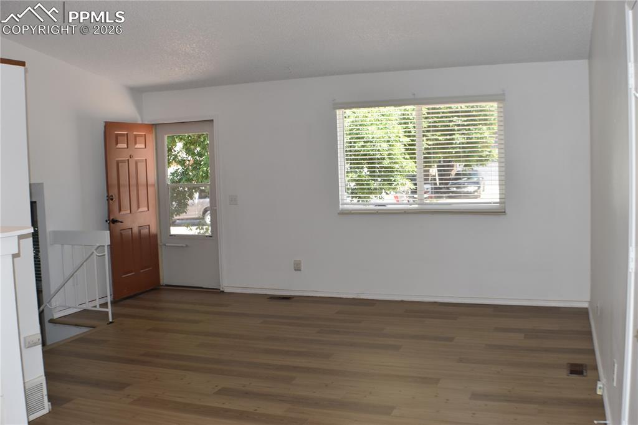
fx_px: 824
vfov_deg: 28.9
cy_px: 212
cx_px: 319
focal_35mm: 46
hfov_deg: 42.3
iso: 320
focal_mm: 31
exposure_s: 1/125
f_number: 5.6
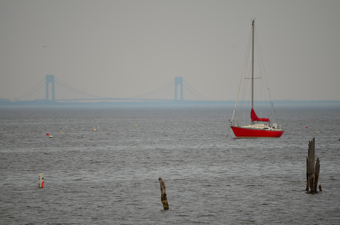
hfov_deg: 4.6
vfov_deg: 3.0
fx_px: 4242
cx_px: 170
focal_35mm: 450
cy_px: 112
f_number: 5.6
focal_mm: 300
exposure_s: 1/200
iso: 100
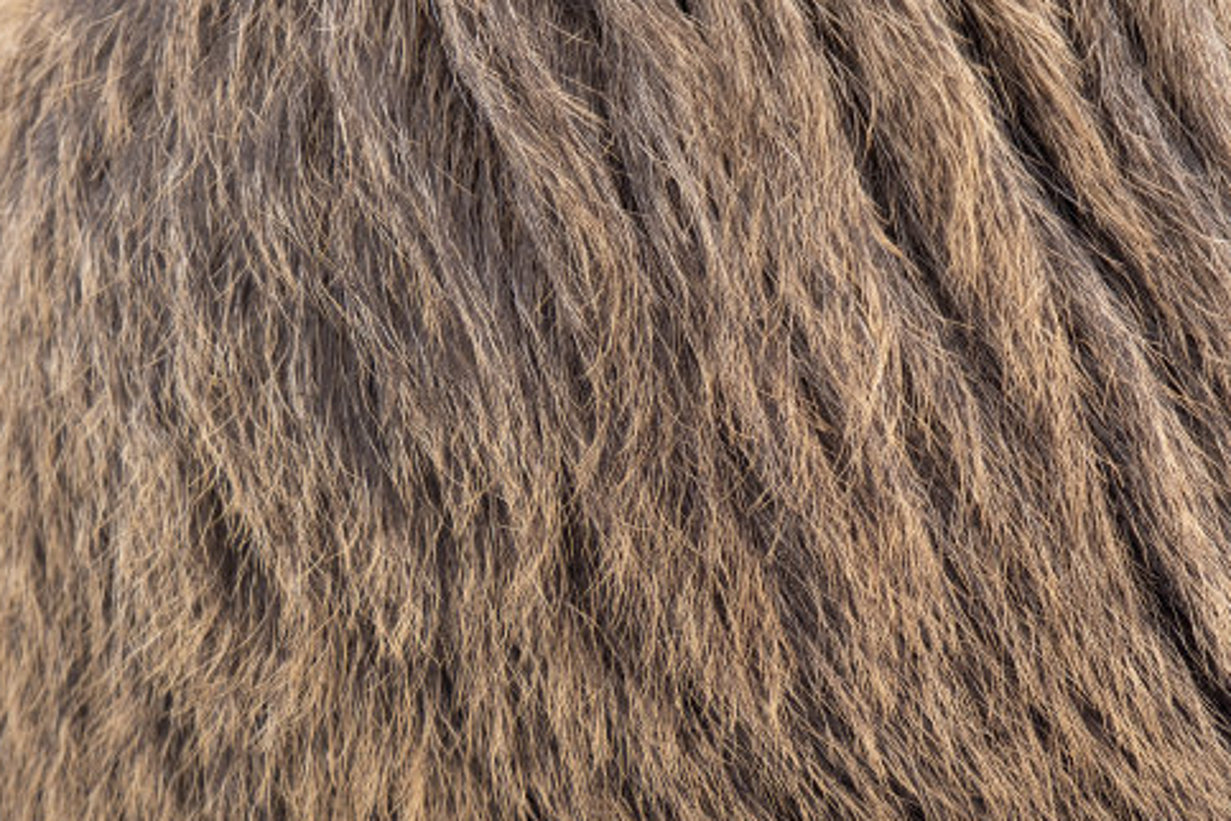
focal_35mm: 152
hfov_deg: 13.5
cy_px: 518
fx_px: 5197
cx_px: 561
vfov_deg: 9.0
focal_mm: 80
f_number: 5.6
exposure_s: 1/110
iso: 400
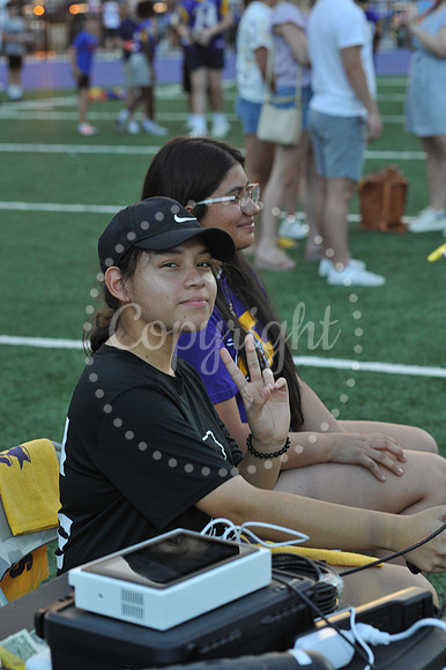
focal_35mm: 92
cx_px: 223
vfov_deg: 22.2
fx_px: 1712
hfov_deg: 14.8
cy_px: 335
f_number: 6.3
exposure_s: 1/400
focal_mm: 92
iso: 1600
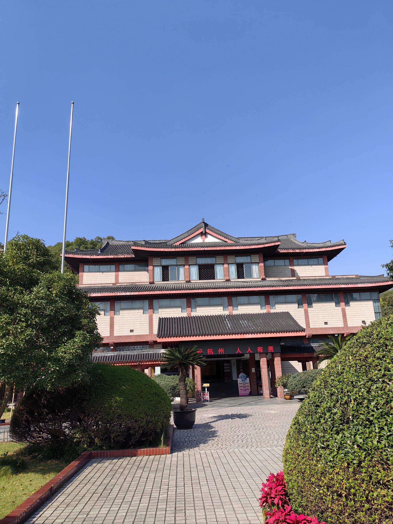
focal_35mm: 27
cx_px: 196
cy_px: 262
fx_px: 409
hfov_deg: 51.4
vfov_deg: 65.3
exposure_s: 1/3333
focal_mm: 5.75
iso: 50
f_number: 2
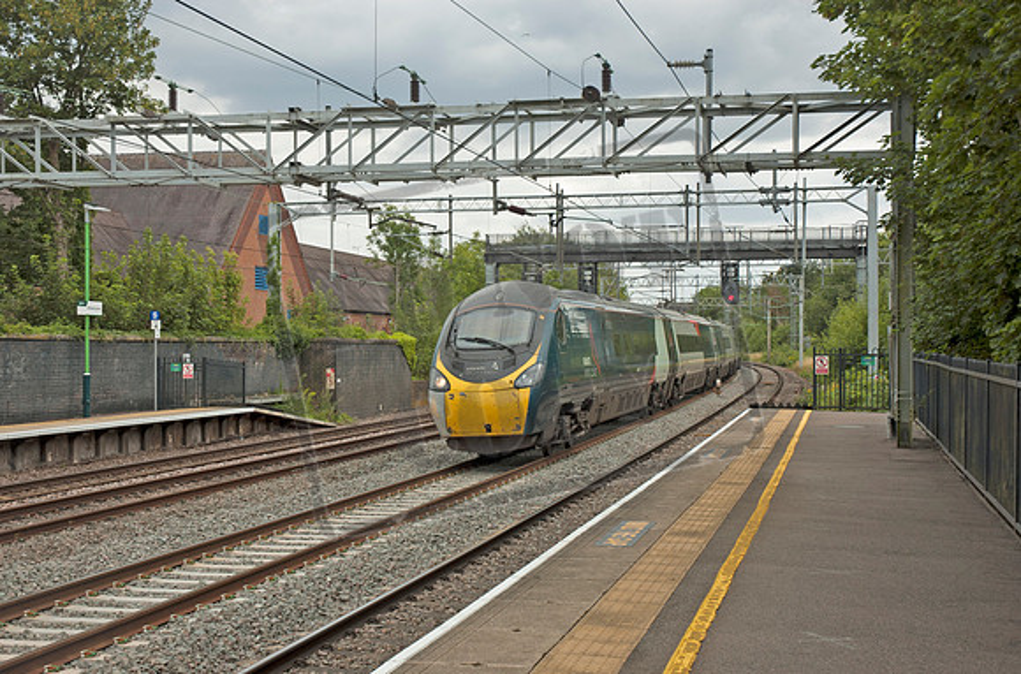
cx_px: 510
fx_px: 1485
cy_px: 337
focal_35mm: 52
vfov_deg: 25.6
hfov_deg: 38.0
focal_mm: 35
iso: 200
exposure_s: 1/200
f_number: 7.1
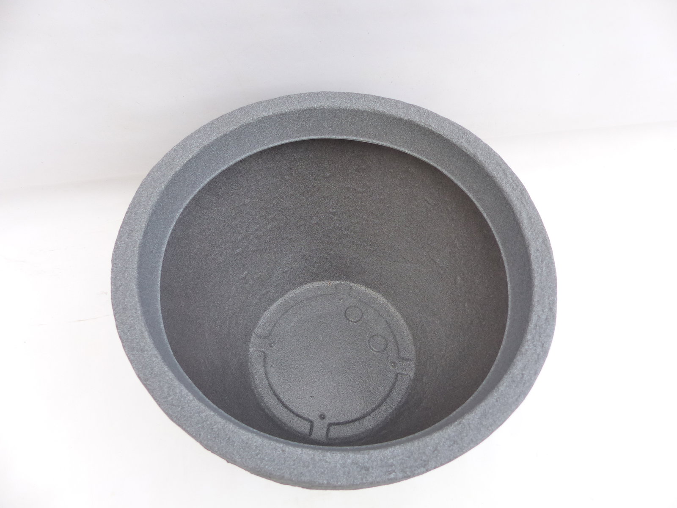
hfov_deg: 69.4
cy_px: 254
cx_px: 338
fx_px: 489
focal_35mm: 25
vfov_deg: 54.9
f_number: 2.8
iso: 160
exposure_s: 1/100
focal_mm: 4.5
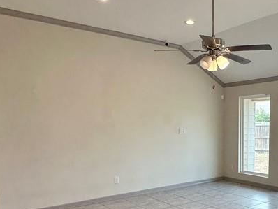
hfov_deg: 49.2
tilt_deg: -7.6
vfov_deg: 38.5
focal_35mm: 36
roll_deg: -0.5
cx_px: 210
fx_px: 289
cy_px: 161
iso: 40
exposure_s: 1/120
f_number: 2.2
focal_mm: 2.22
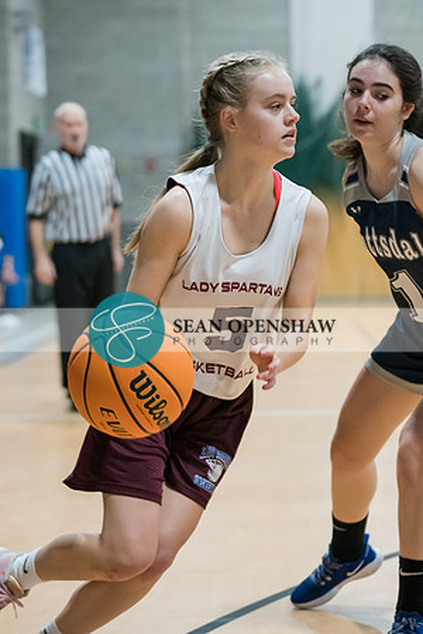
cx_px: 212
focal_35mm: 105
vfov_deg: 19.5
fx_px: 1850
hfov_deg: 13.0
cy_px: 317
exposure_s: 1/640
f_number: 2.8
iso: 6400
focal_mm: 70
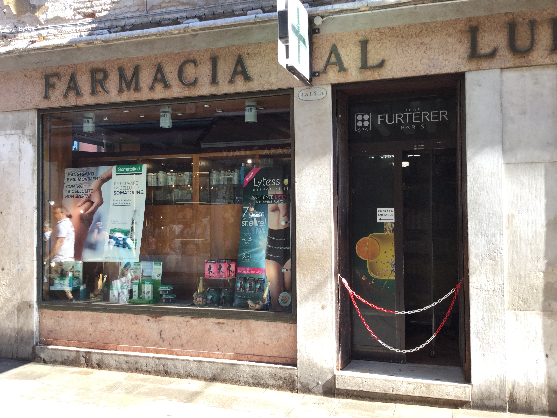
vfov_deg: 45.4
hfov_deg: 58.4
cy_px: 209
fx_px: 499
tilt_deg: +3.3
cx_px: 278
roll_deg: -2.2
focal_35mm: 31
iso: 25
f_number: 2.4
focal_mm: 3.3
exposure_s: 1/100
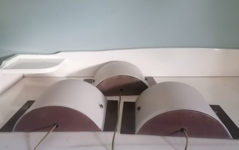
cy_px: 71
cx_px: 119
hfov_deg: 64.6
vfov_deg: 43.2
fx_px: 189
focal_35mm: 29
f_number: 1.8
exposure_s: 1/20
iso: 500
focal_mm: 4.75
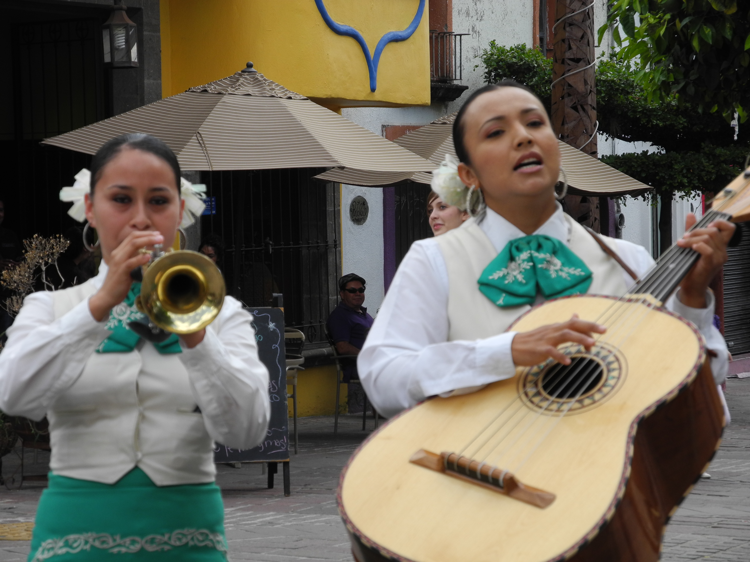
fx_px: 2925
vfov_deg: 11.0
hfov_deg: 14.6
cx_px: 375
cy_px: 281
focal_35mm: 135
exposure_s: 1/245
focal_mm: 28.9
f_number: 5
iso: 100
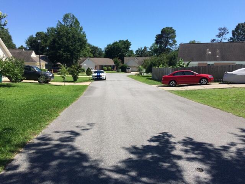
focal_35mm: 29
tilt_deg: -9.9
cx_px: 122
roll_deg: +0.2
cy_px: 92
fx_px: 205
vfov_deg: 48.2
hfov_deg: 61.7
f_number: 2.2
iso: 32
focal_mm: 4.15
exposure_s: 1/1866
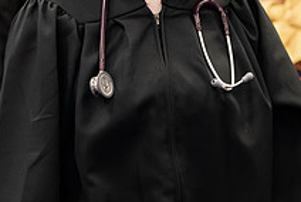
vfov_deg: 4.2
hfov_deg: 6.3
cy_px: -39
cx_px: 213
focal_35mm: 328
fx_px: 2746
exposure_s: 1/200
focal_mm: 120
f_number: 3.2
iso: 2000
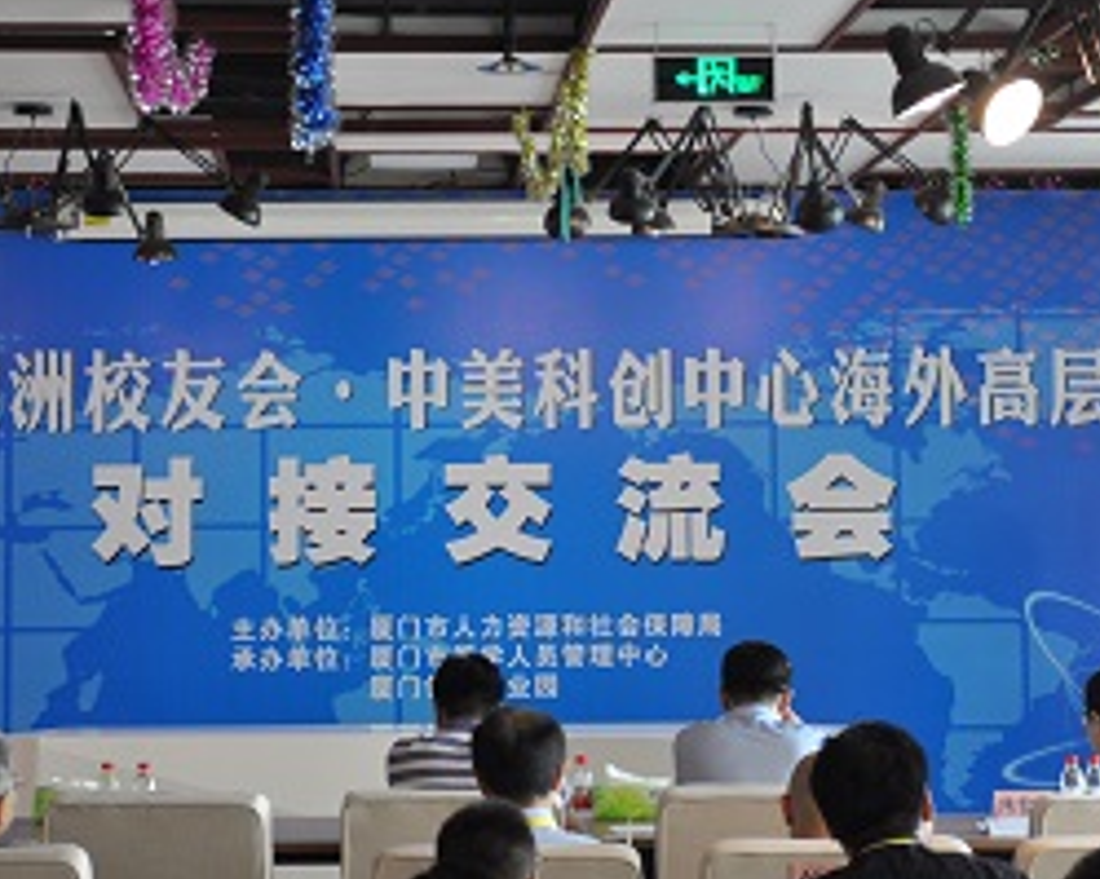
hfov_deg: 19.4
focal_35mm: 99
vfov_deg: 15.5
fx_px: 3220
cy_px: 314
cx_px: 526
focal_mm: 35
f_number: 5
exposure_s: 1/25
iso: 400
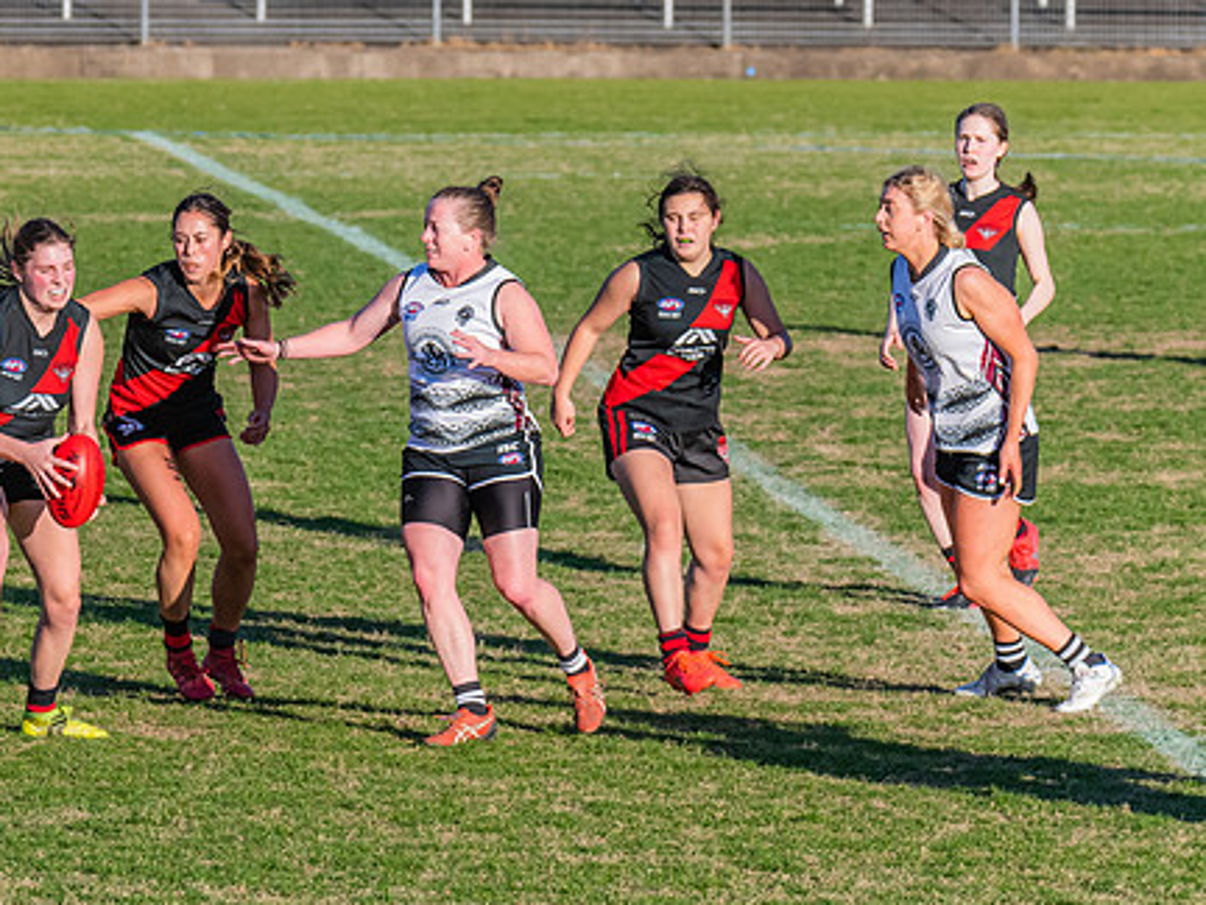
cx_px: 182
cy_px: 424
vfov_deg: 3.1
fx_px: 16758
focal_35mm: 481
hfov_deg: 4.1
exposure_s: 1/1250
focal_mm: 240
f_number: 8
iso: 800
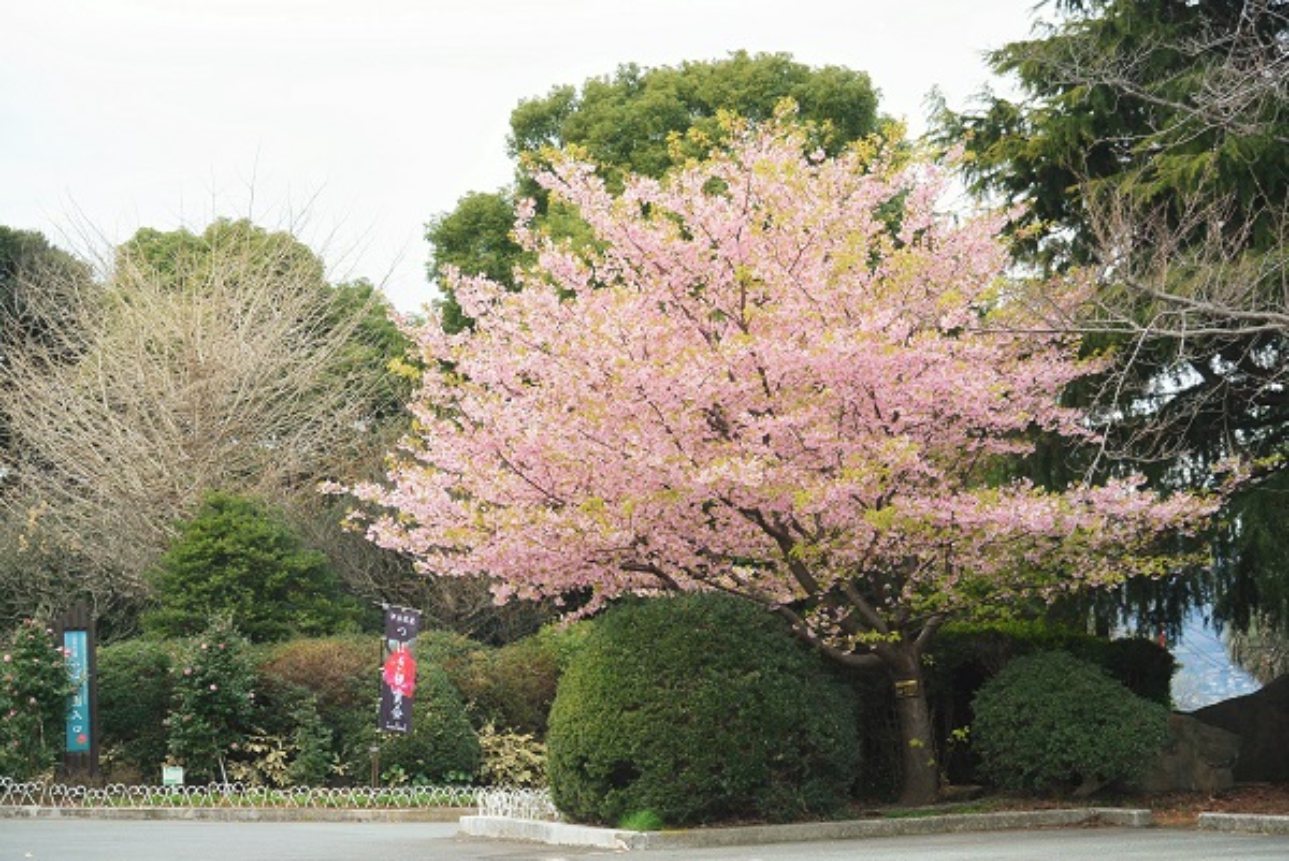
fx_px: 2902
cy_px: 430
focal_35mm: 81
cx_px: 644
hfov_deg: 25.0
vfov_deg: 16.9
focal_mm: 30
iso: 220
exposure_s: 1/125
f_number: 3.8
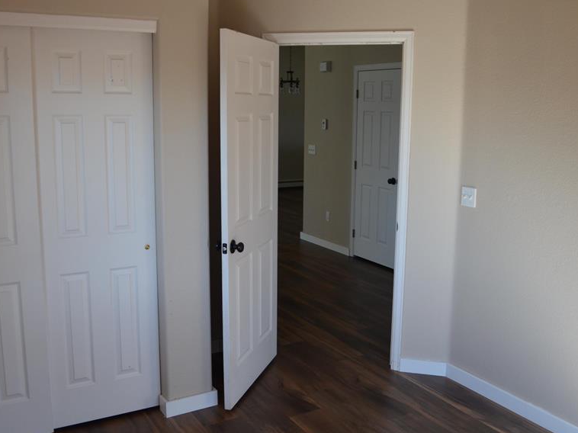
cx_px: 296
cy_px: 197
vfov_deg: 40.6
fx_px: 584
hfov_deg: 52.6
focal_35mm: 35
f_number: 5.6
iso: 400
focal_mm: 18
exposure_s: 1/125
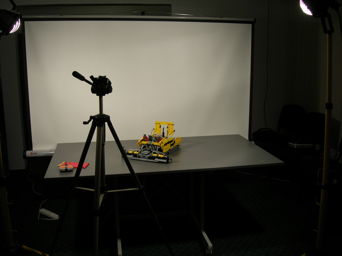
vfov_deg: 37.7
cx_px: 171
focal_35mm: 38
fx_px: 375
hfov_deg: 49.0
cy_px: 128
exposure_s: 1/63.7
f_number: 2.8
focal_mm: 7.8
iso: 64
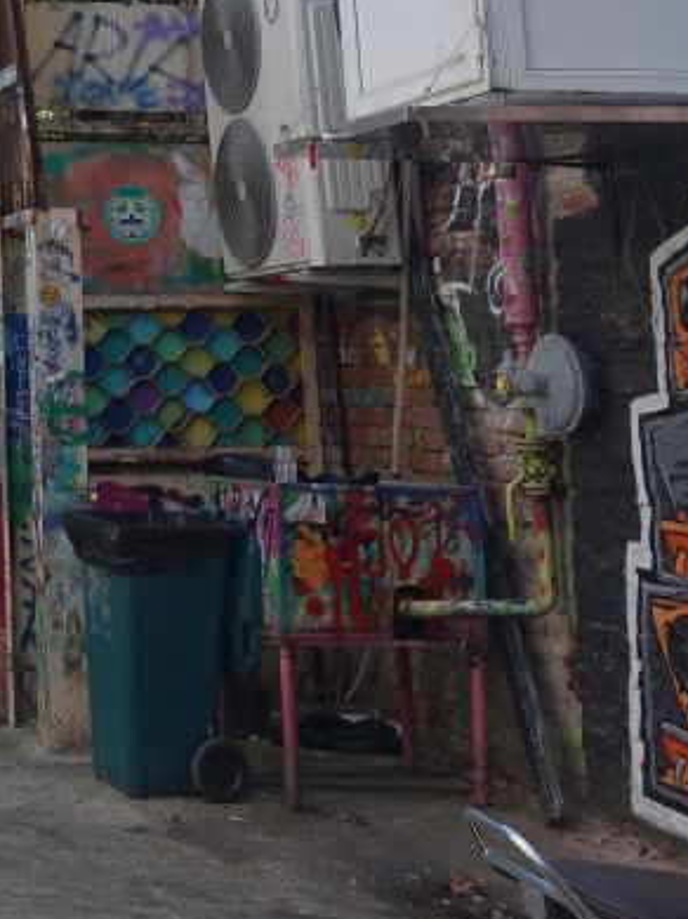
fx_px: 2149
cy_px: -224
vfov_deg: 22.1
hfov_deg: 16.8
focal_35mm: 81
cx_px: -285
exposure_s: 1/400
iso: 125
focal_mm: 8.8
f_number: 4
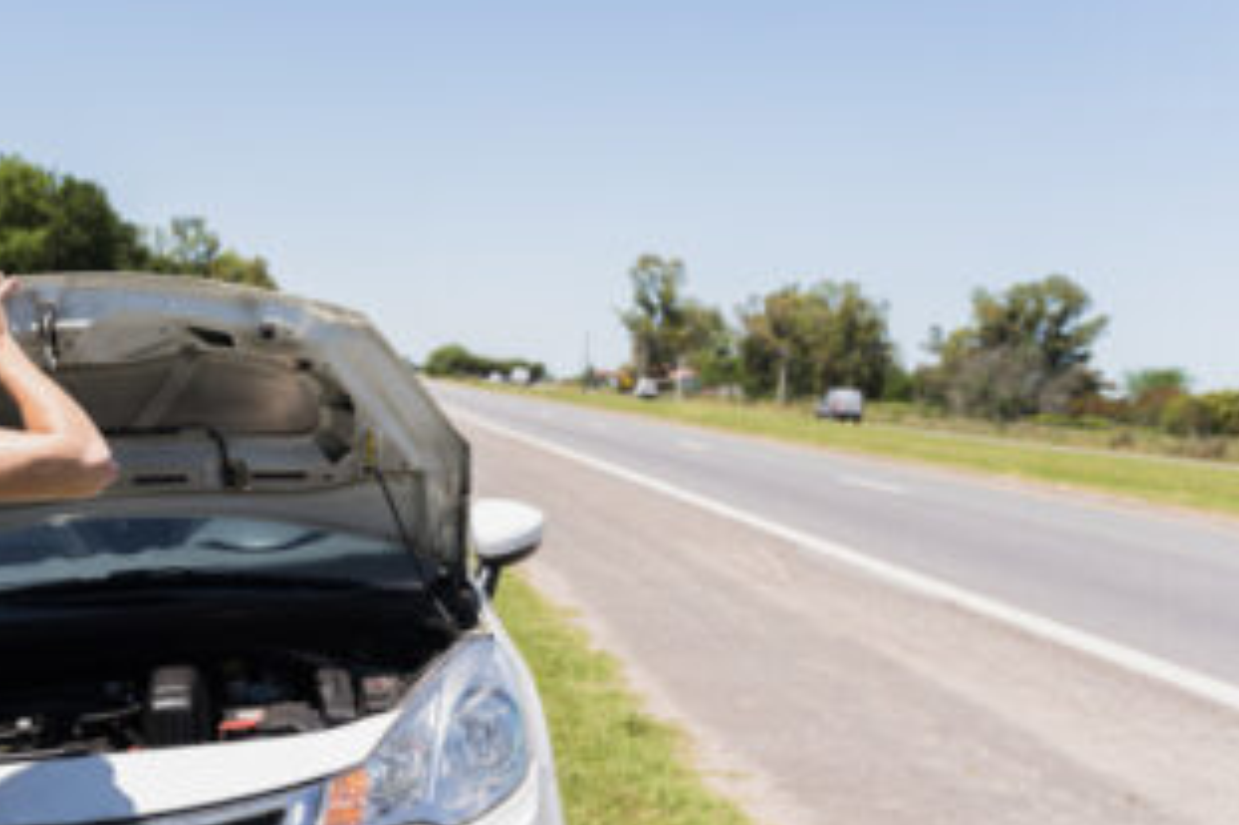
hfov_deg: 37.9
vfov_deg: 26.0
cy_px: 416
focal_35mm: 52
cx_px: 432
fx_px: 1789
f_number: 4.5
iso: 80
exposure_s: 1/400
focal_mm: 38
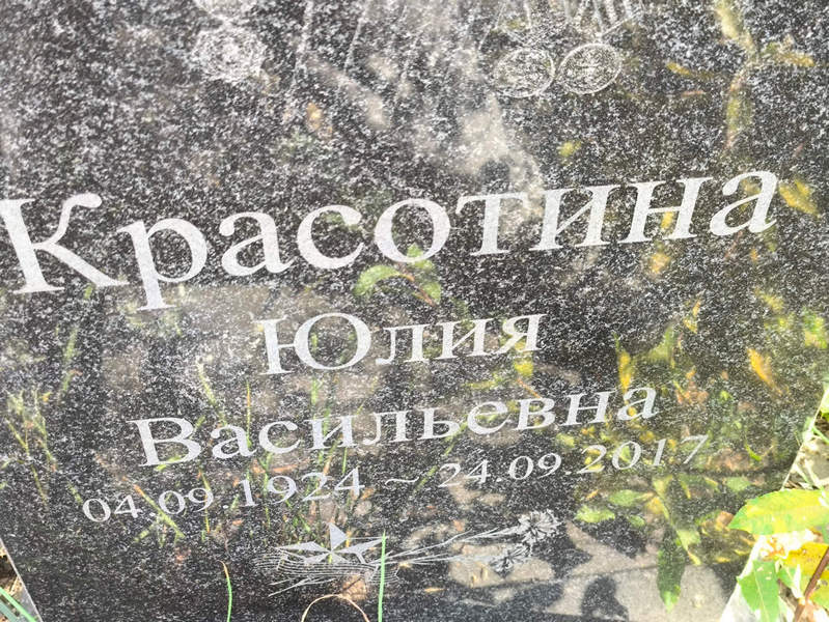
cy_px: 311
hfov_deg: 38.2
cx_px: 414
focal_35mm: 50
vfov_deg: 29.1
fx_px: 1198
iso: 100
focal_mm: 4.71
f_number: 1.7
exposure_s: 1/50
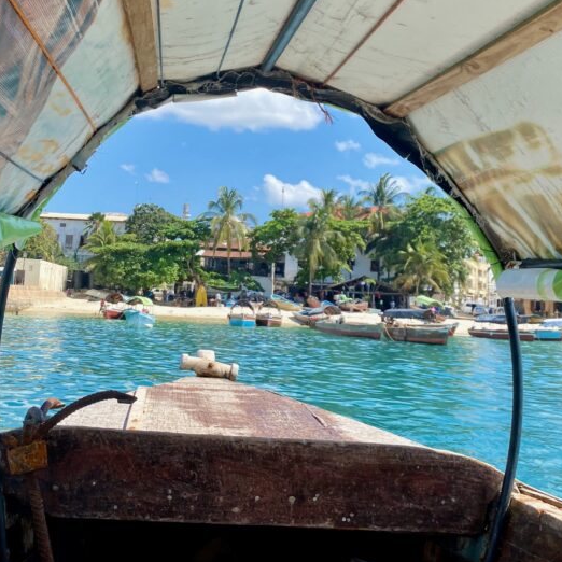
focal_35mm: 44
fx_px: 808
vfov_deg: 38.0
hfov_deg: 38.3
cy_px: 194
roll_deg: -2.3
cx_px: 242
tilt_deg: +6.8
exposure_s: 1/1429
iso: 32
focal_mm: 4.25
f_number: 1.8
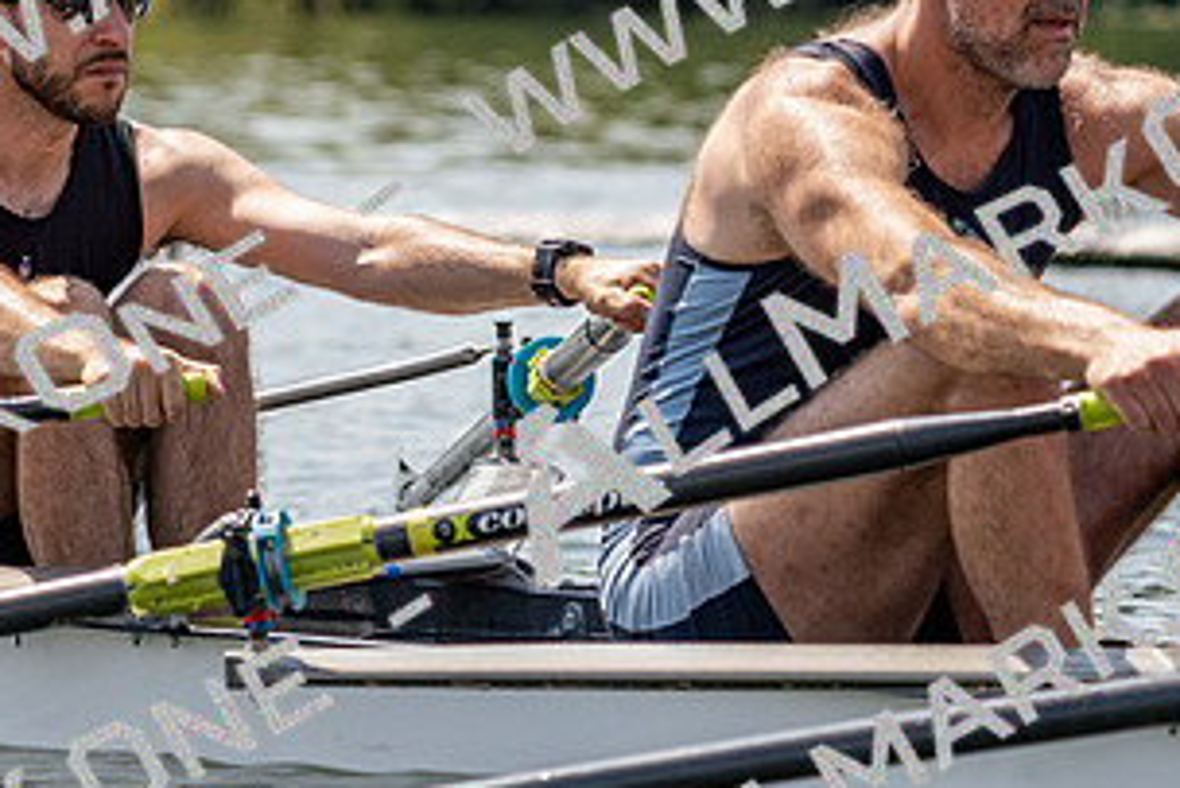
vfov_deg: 3.6
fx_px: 12526
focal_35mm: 382
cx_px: 182
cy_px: 219
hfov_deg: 5.4
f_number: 5.6
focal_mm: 200
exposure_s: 1/1600
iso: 250
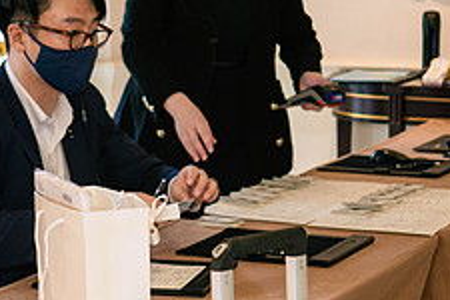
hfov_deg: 15.0
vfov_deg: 10.0
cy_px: 177
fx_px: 1712
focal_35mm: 137
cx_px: 206
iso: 800
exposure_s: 1/125
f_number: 1.7
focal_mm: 25
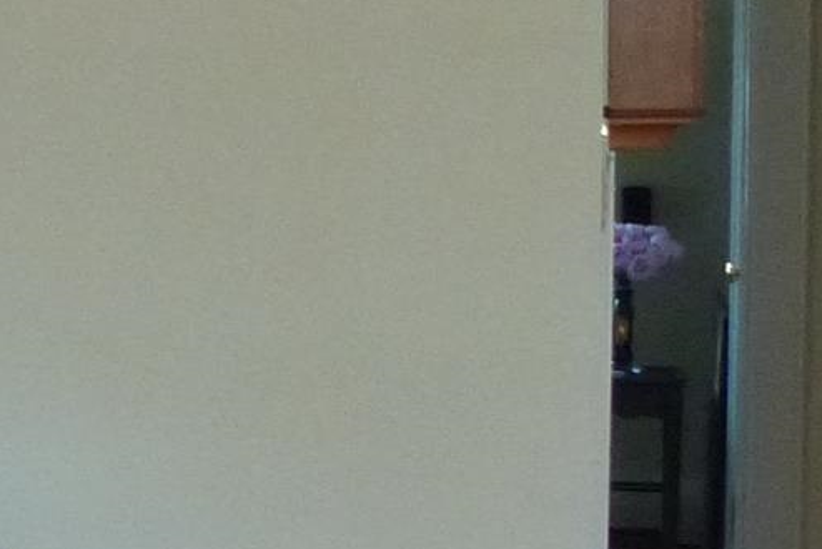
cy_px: 414
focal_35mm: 140
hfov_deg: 13.3
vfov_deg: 9.8
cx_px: -614
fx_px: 3198
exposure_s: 1/30
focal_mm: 4.7
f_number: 2.8
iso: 400
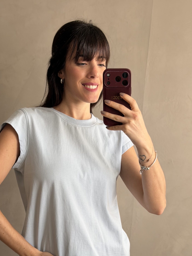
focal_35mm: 66
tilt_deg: -14.2
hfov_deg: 22.2
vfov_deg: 29.2
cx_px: 78
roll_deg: -4.1
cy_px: 170
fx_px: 488
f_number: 1.78
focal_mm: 6.76
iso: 100
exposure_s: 1/79
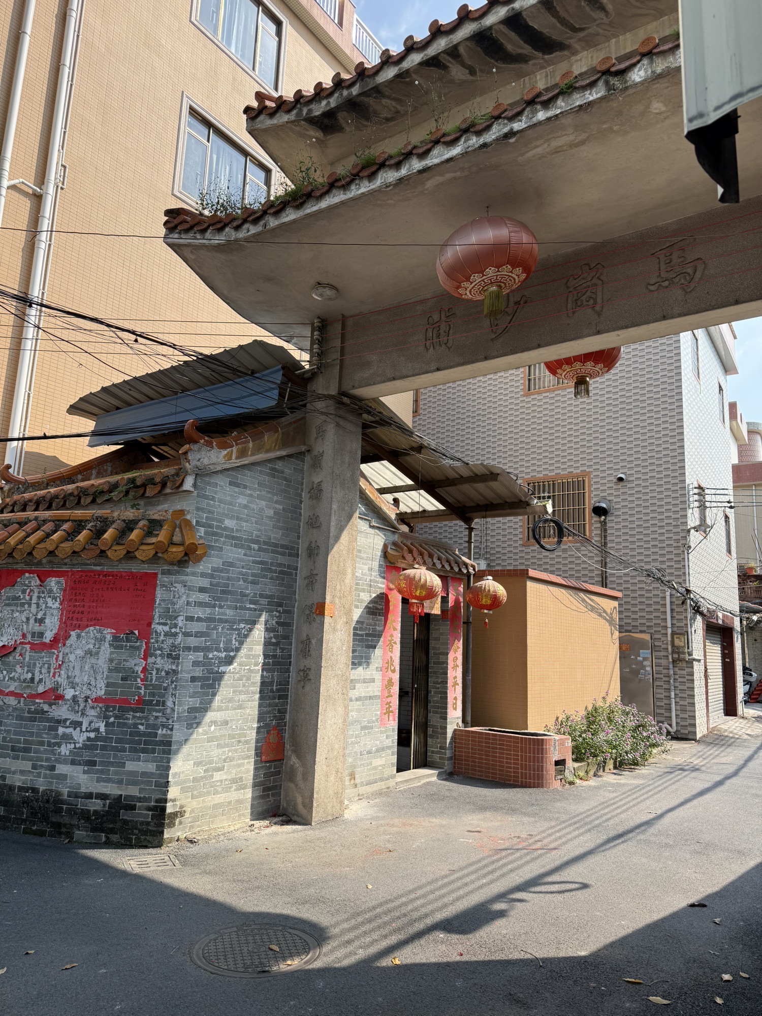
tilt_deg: +12.6
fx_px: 704
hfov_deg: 56.8
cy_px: 508
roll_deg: -2.1
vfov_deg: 71.6
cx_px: 381
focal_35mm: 24
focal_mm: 6.76
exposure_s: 1/2232
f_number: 1.78
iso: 80
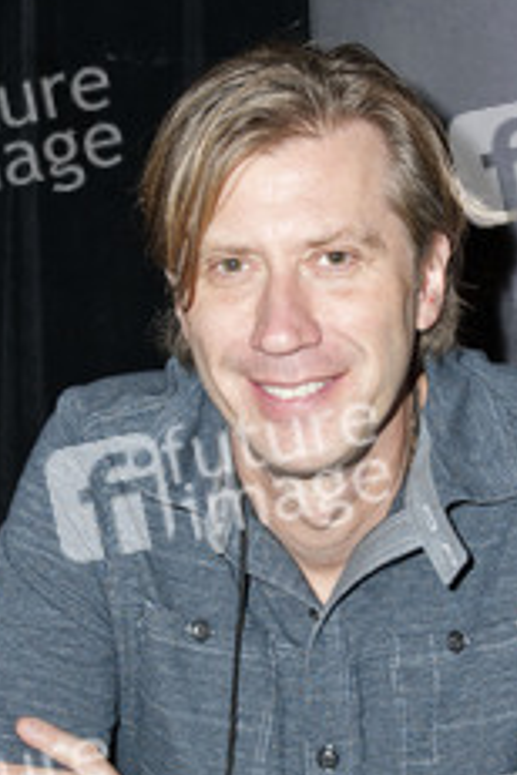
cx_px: 317
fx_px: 1271
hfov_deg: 22.9
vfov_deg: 32.7
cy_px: 651
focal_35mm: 59
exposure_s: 1/320
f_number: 6.3
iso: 500
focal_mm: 34
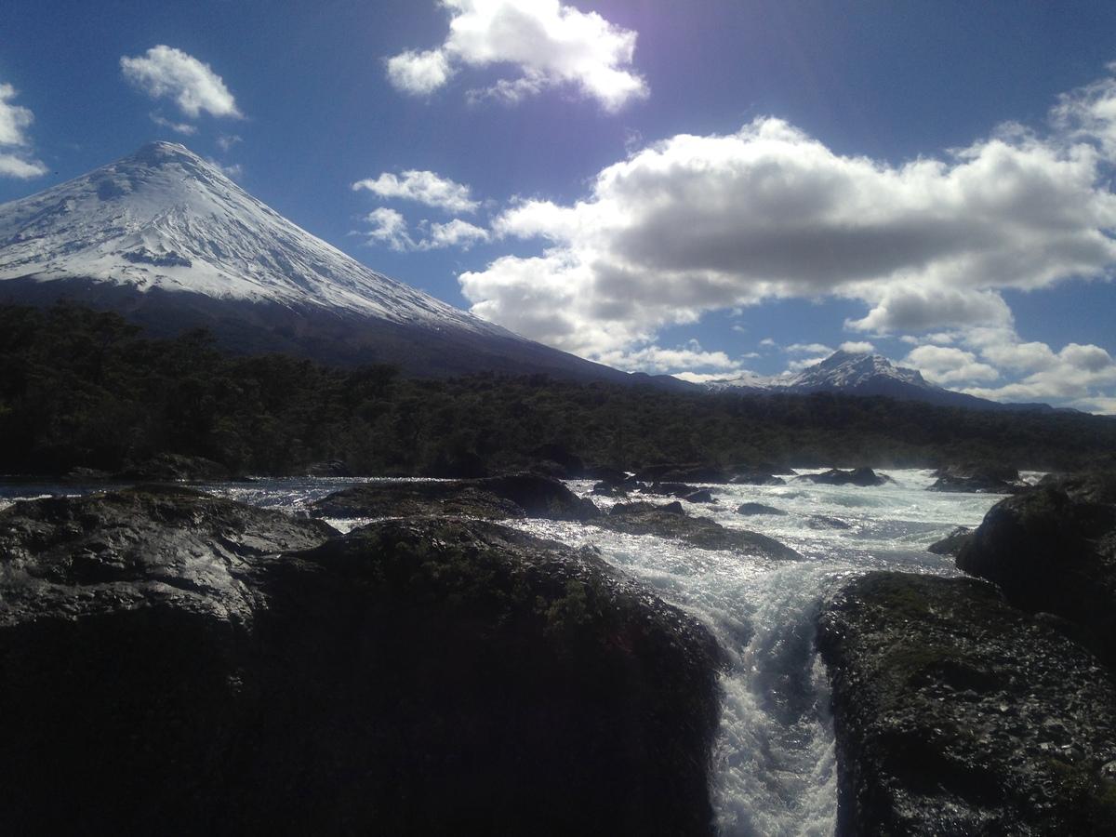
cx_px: 558
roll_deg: -2.4
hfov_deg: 55.4
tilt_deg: +2.2
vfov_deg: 42.9
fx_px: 1064
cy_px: 418
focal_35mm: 33
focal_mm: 4.12
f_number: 2.4
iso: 50
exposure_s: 1/6024
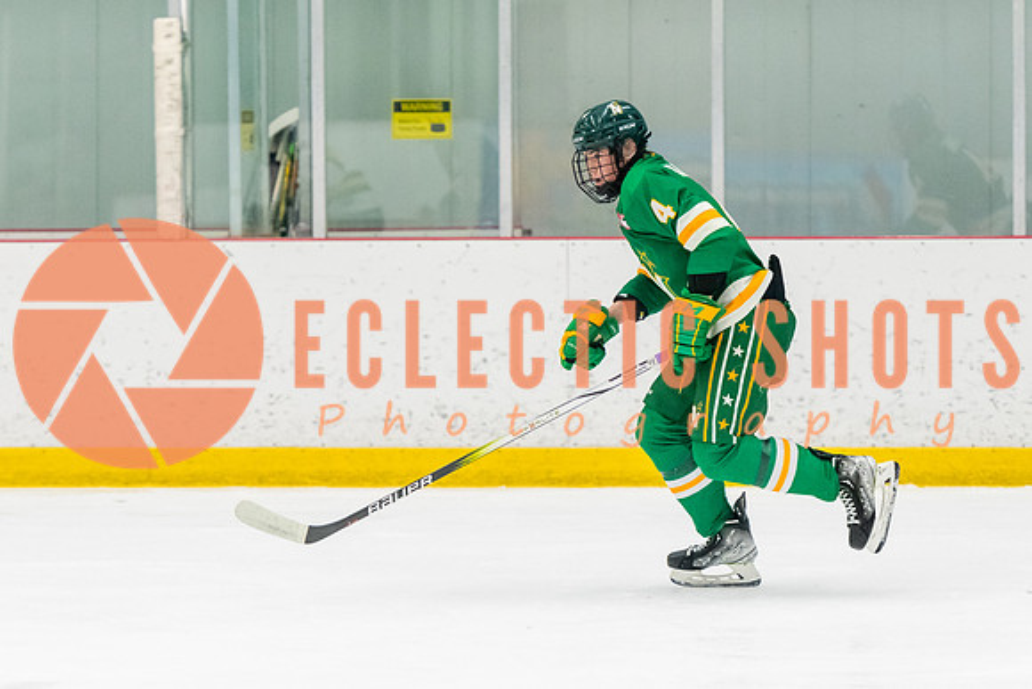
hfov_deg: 9.3
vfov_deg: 6.2
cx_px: 624
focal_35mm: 222
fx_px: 6357
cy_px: 305
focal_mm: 135
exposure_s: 1/800
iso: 3200
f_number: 2.8
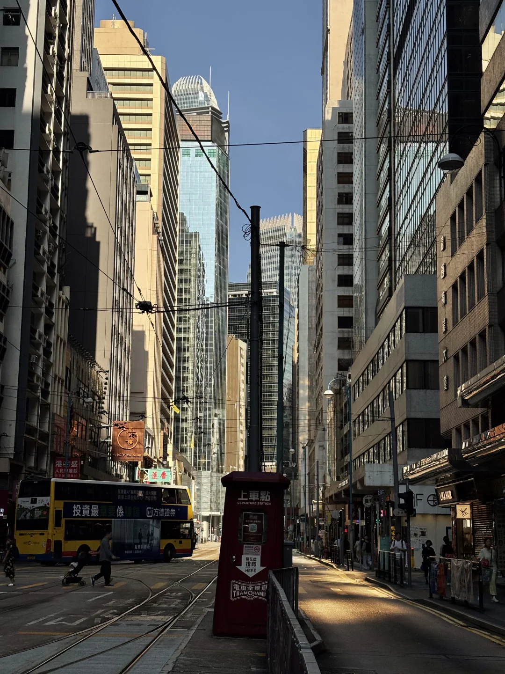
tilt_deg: +10.9
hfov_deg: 28.0
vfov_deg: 36.8
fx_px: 1011
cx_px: 252
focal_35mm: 52
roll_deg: -0.4
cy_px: 337
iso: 25
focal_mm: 5.96
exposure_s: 1/4975
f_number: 1.6
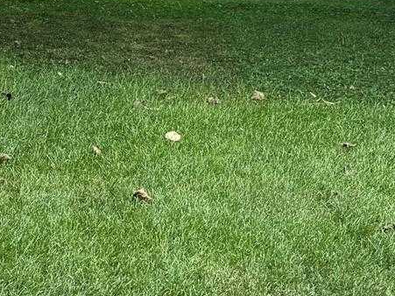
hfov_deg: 17.5
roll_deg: -0.3
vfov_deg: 13.5
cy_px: 44
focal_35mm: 109
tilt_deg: -8.4
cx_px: -21
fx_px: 1243
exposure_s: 1/264
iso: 64
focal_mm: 6.76
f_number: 1.78
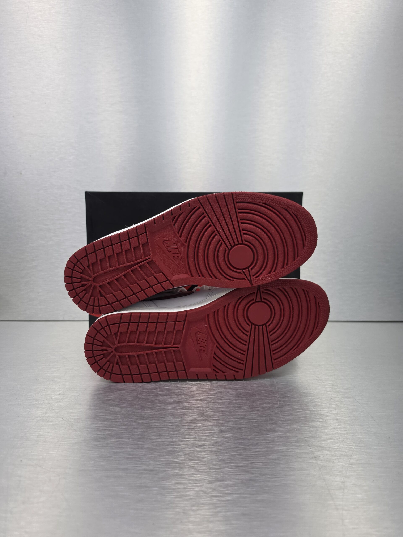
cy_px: 268
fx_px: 357
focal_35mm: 23
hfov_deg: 58.9
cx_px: 202
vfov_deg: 73.9
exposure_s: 1/120
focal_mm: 6.5
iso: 125
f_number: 1.4
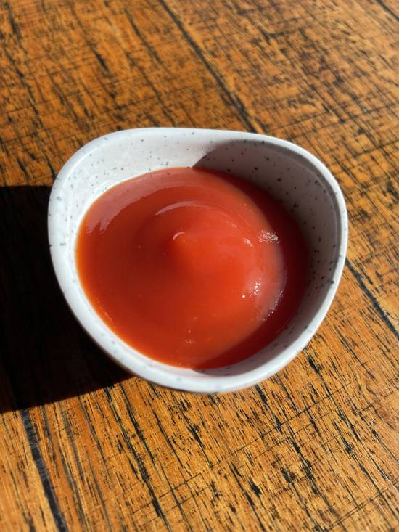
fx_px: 399
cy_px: 266
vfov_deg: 67.3
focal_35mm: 26
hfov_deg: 53.1
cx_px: 200
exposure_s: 1/1473
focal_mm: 4.2
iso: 32
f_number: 1.6
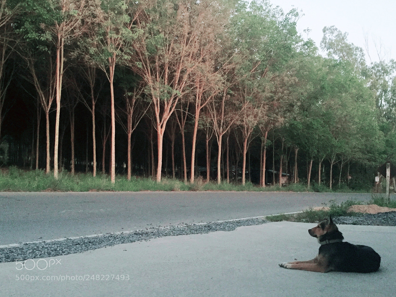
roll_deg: +0.0
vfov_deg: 48.2
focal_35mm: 29
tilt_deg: +2.7
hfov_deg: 61.7
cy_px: 148
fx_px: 332
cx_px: 198
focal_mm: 4.15
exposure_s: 1/17
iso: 500
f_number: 2.2
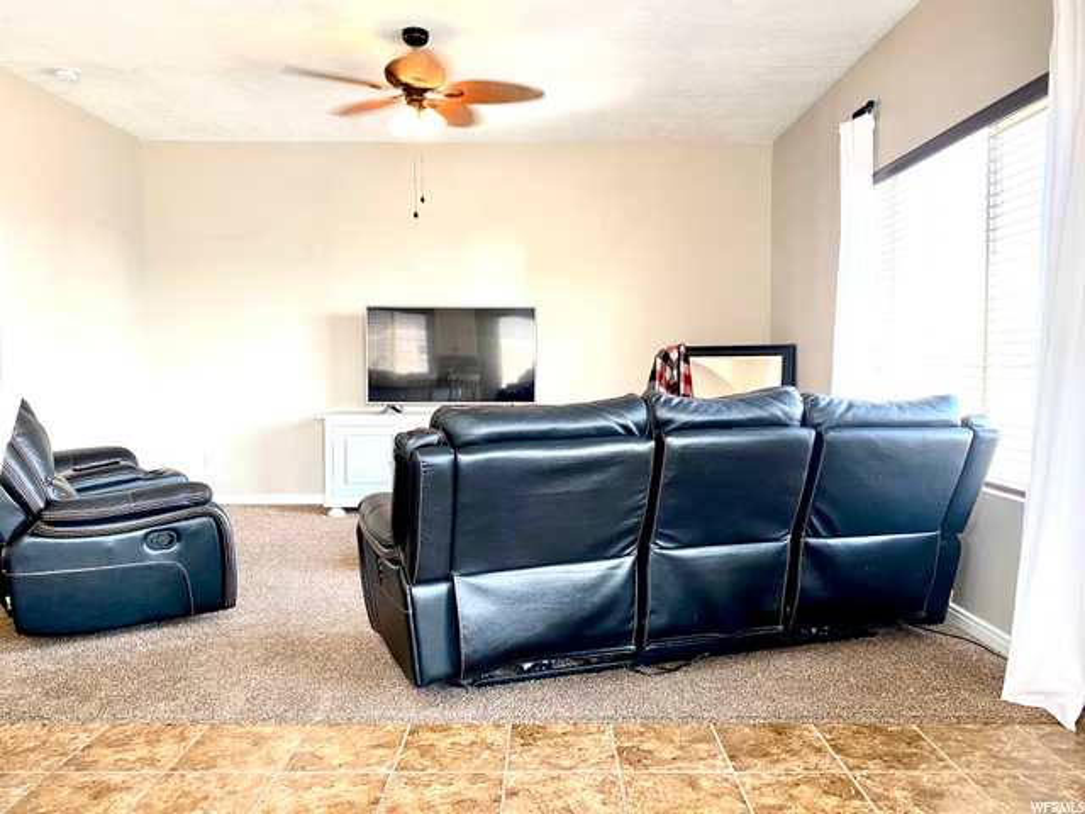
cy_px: 407
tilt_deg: -3.4
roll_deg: -0.6
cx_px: 542
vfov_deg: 53.1
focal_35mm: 26
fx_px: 815
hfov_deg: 67.3
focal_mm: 4.25
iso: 100
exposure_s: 1/60
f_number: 1.8
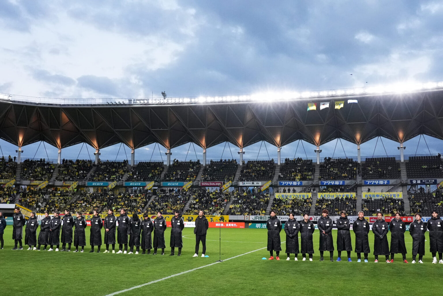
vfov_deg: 36.9
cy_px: 148
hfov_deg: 53.1
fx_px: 443
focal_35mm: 36
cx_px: 222
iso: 8000
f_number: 5
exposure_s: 1/1000
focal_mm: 24
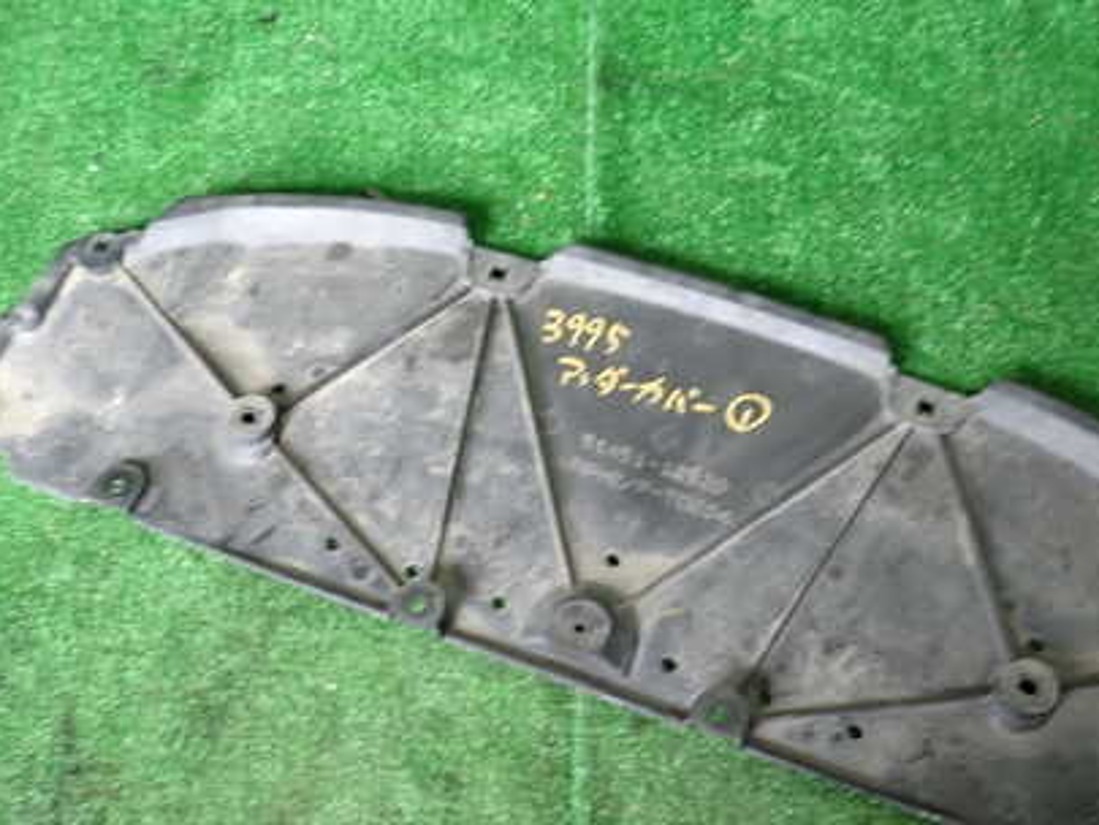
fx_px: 1175
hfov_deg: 50.0
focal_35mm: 37
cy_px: 545
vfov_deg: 38.3
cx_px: 630
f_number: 2
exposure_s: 1/50
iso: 200
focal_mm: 4.5
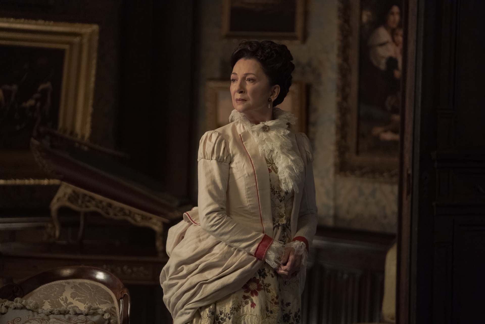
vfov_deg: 10.7
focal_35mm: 128
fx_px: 1724
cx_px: 242
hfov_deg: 16.0
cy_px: 162
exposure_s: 1/100
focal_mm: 128
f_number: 2.8
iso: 6400
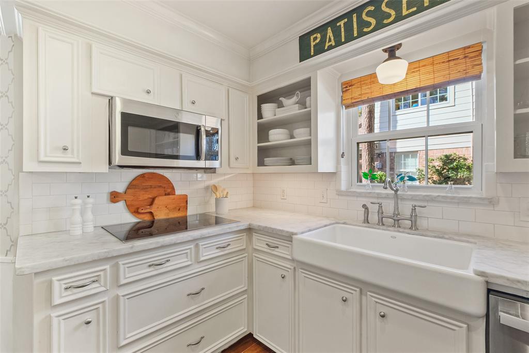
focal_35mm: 15
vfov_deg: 77.3
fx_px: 220
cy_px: 176
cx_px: 264
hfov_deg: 100.4
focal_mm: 10
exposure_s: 1/6
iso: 640
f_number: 6.4
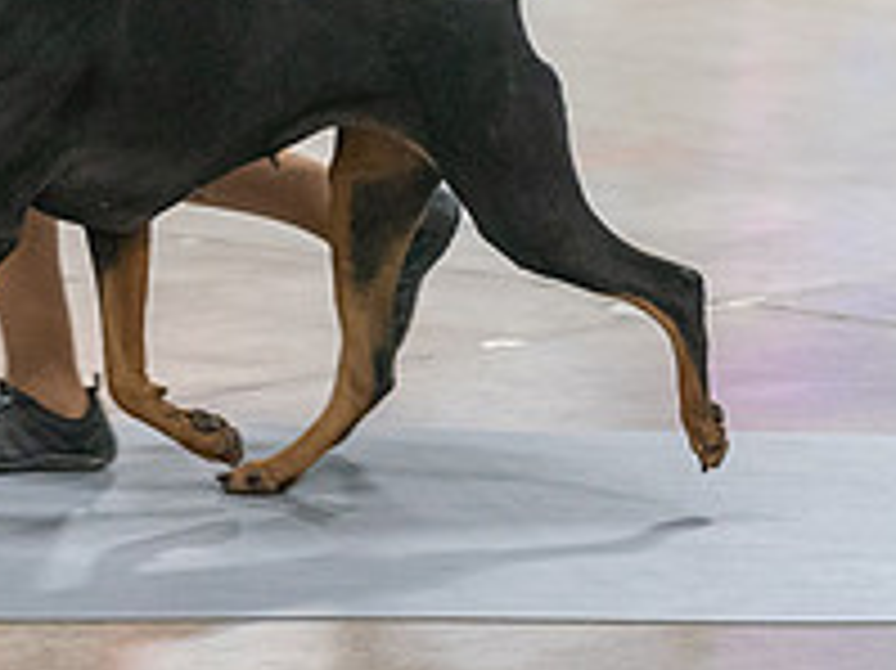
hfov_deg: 5.8
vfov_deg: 4.4
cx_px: 162
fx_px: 8795
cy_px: -61
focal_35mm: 340
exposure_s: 1/320
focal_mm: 121
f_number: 2.8
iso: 6400
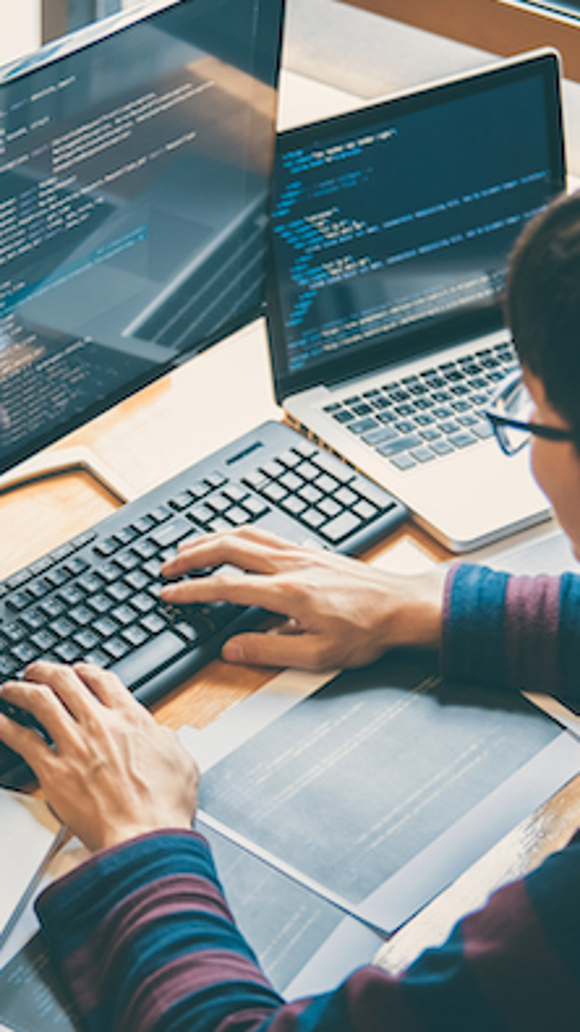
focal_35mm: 84
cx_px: 123
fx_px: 2298
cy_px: 517
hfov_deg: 14.3
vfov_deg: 25.3
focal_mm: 35
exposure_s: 1/80
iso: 250
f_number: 2
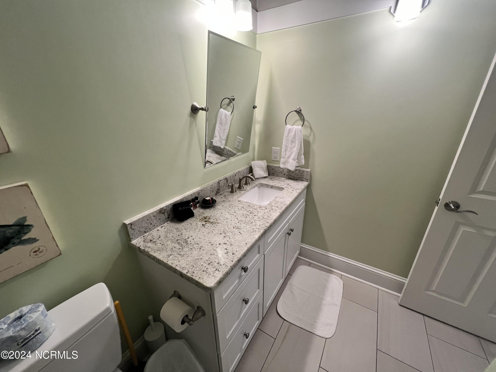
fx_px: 186
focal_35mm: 13
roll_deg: +1.1
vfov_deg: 89.9
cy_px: 186
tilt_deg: -22.1
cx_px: 248
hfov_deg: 106.2
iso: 250
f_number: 1.8
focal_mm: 1.57
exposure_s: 1/120
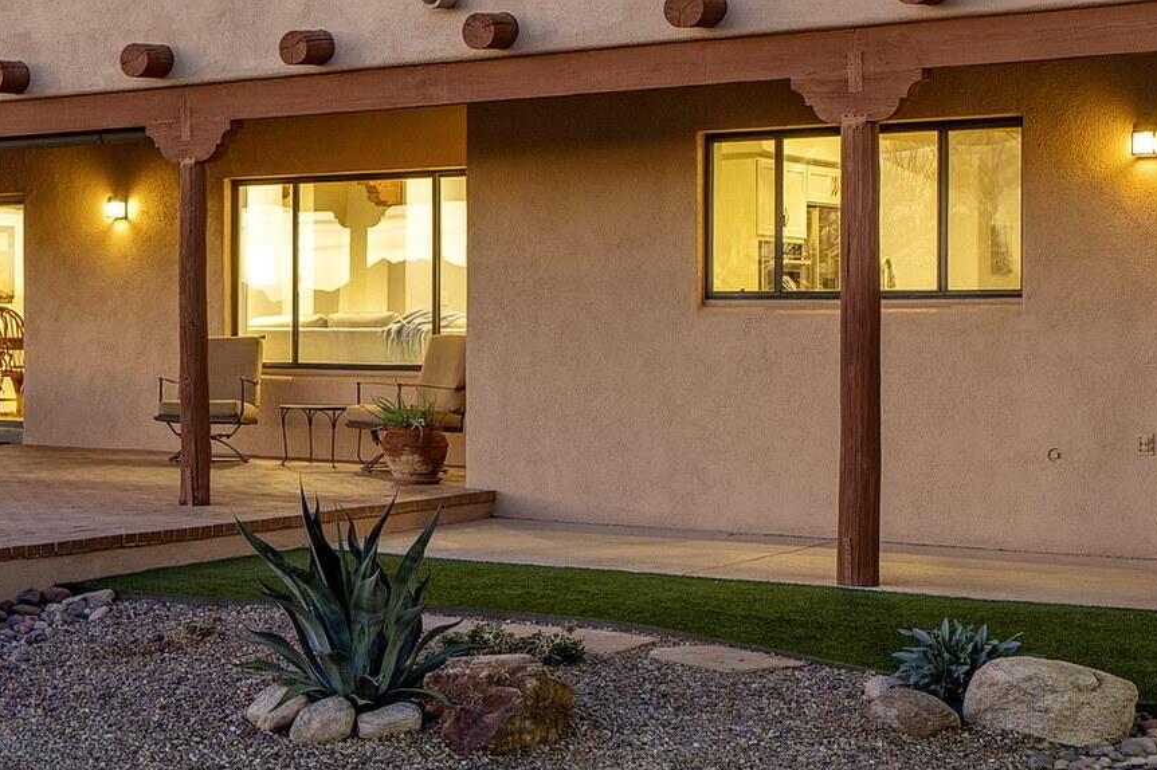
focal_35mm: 65
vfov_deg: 20.6
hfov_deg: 28.1
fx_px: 2088
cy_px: 113
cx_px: -123
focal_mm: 20
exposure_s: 2.5
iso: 100
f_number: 7.1
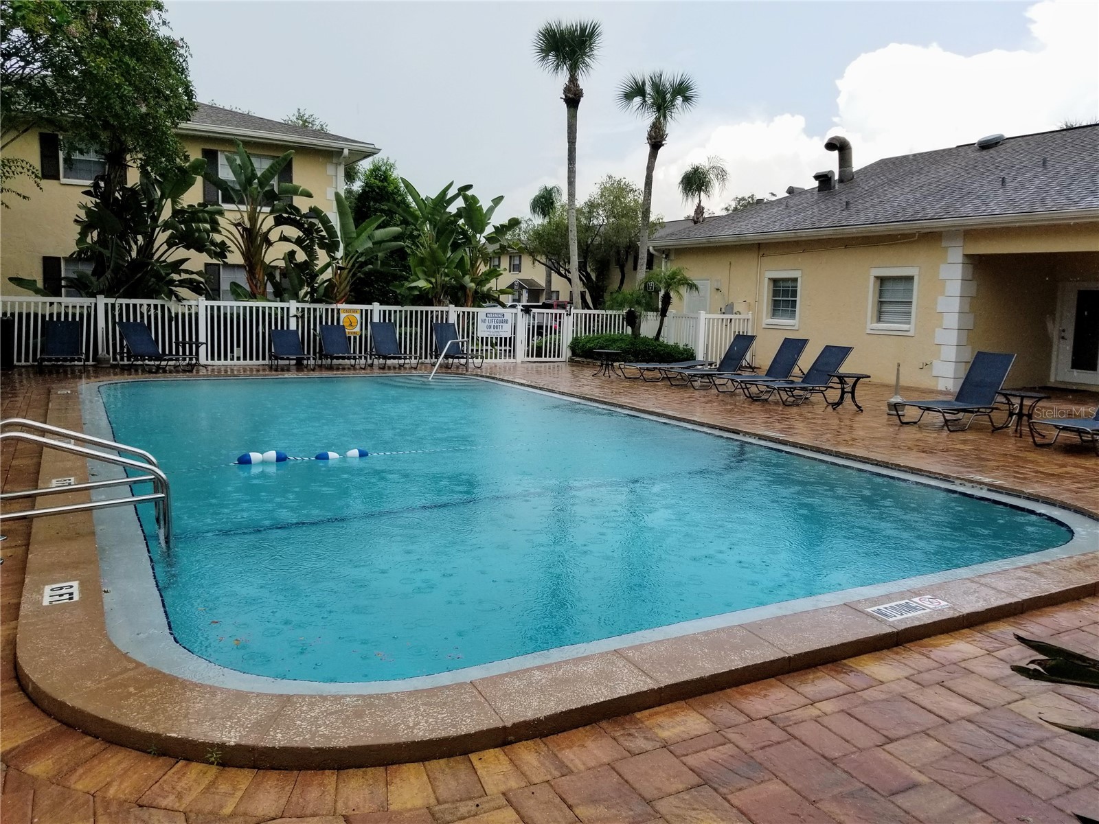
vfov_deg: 53.1
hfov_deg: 67.3
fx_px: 825
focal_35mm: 26
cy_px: 412
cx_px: 550
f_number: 1.7
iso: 50
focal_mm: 4.25
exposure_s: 1/1040
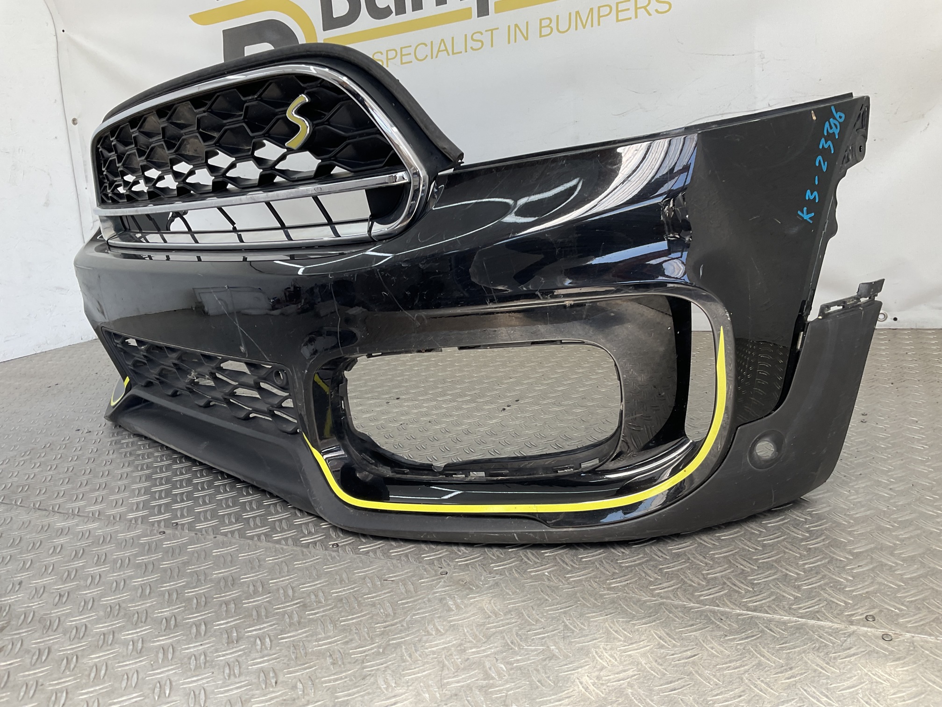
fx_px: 789
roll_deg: +5.5
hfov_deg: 61.7
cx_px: 471
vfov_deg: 48.2
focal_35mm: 29
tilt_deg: -14.5
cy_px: 354
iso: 16
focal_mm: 3
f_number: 1.8
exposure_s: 1/136
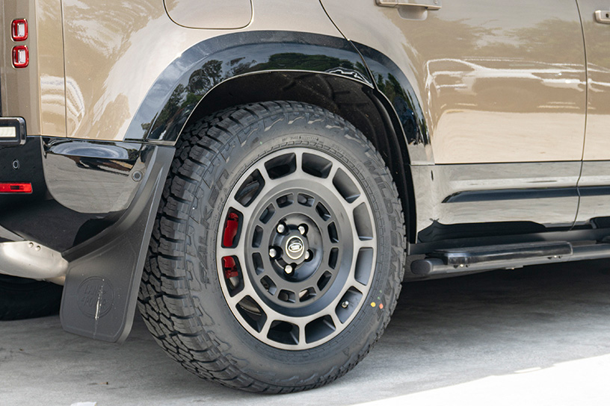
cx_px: 326
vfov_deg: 20.8
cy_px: 42
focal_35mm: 64
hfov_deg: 31.4
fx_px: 1084
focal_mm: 29
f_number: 5
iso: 100
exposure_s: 1/100
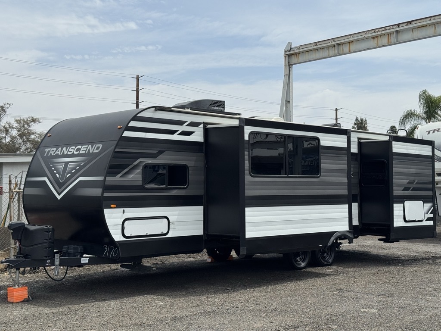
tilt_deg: +2.1
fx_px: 612
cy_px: 166
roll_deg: +0.5
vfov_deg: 30.3
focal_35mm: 48
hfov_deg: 39.7
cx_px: 220
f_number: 1.78
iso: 64
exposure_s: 1/7092
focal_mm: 6.76
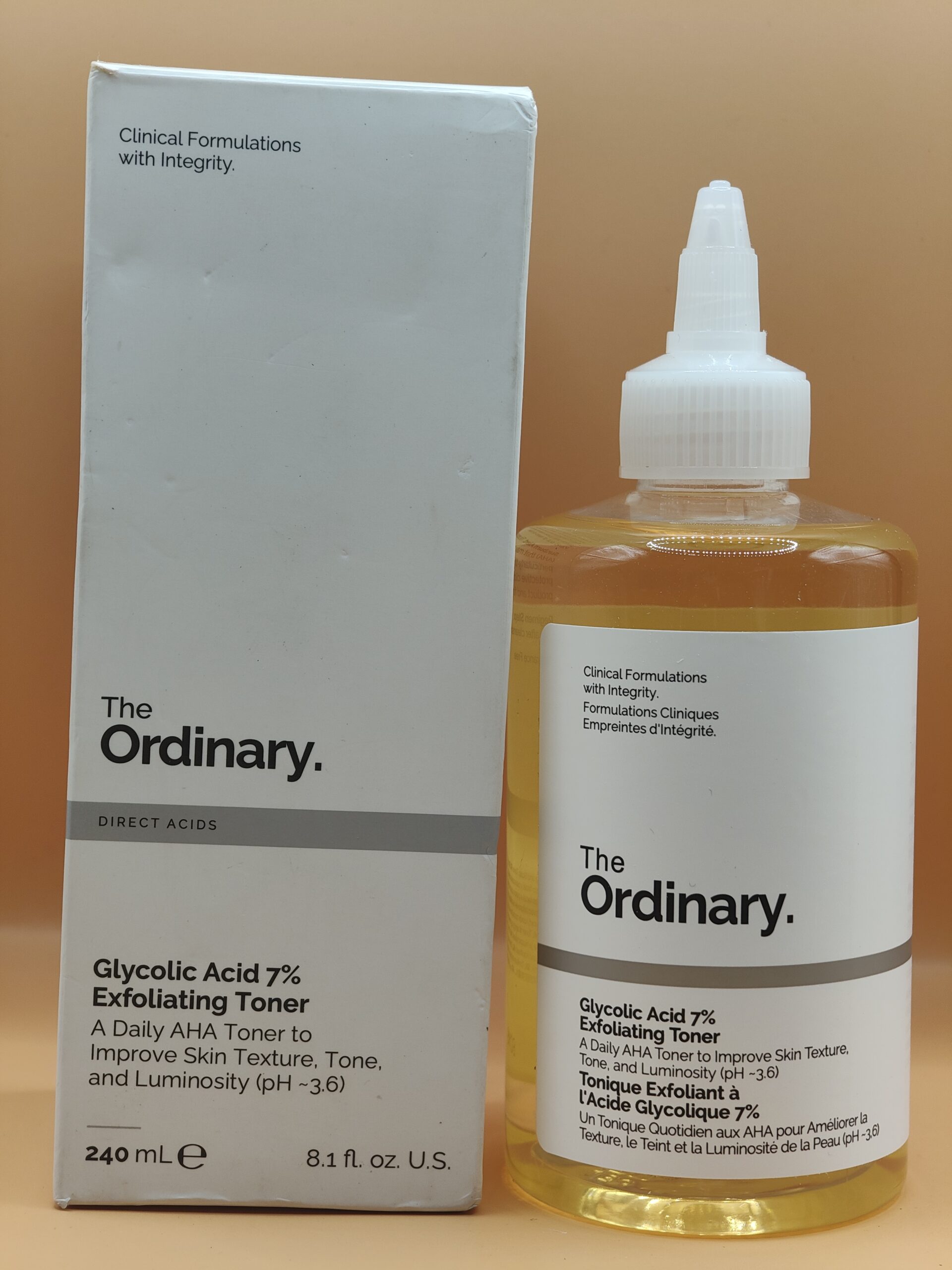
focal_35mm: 70
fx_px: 2567
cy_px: 635
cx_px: 476
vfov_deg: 27.8
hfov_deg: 21.0
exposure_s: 1/100
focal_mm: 13.3
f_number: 2.55
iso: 144
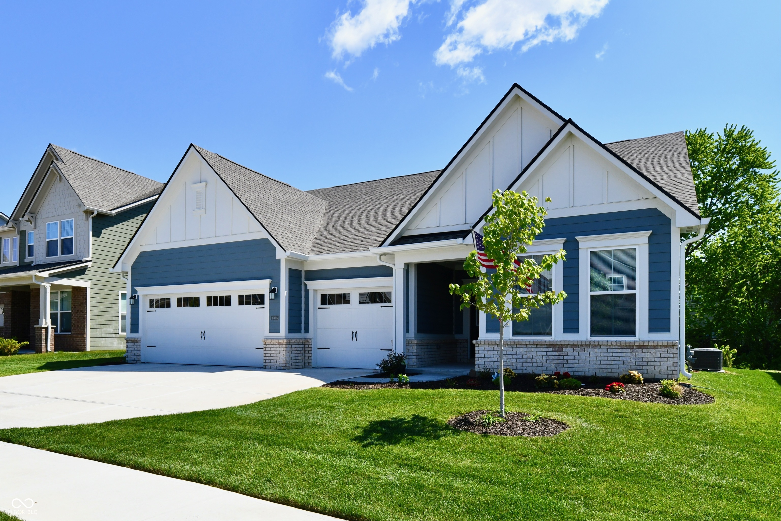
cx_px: 390
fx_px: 390
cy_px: 260
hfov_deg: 90.0
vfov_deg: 67.4
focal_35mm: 18
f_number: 13
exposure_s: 1/640
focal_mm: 18
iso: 640
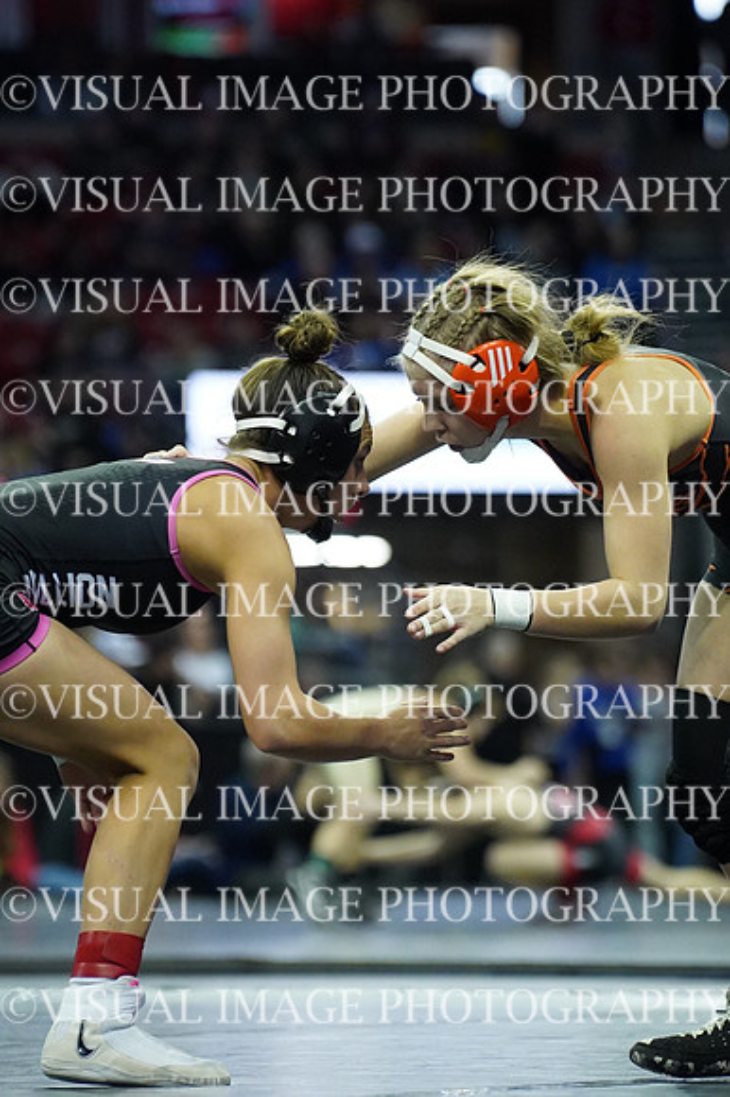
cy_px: 548
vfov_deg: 9.2
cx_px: 365
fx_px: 6851
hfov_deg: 6.1
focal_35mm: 225
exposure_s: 1/1250
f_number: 2.8
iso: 6400
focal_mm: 150
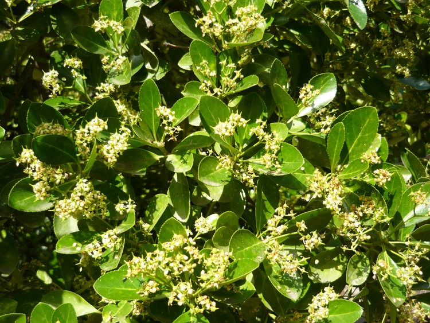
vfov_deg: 39.7
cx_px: 215
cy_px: 162
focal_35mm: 36
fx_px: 447
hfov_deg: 51.3
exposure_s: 1/500
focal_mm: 6
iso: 100
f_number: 2.9
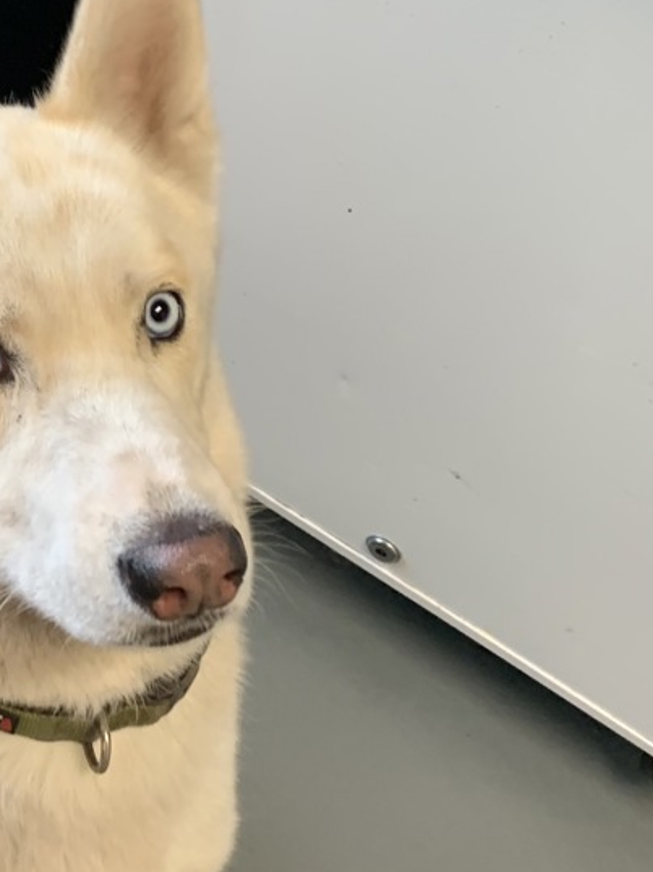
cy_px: 438
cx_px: -65
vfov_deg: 29.4
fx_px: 1661
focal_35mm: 66
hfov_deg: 21.1
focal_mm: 4.25
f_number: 1.8
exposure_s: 1/60
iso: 160
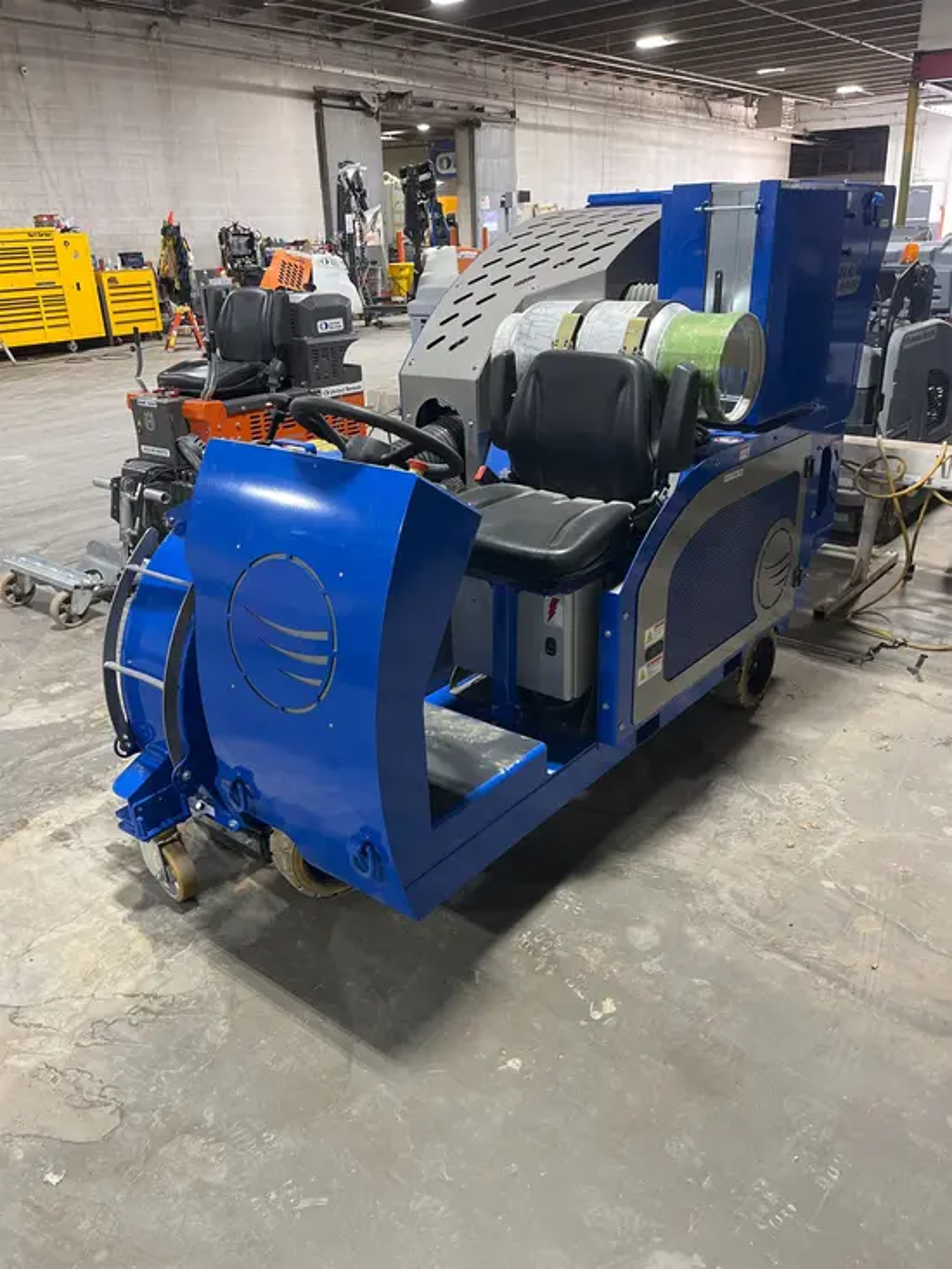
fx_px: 953
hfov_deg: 53.1
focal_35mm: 26
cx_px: 476
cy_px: 634
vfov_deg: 67.3
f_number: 1.6
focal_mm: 5.1
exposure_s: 1/60
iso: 200
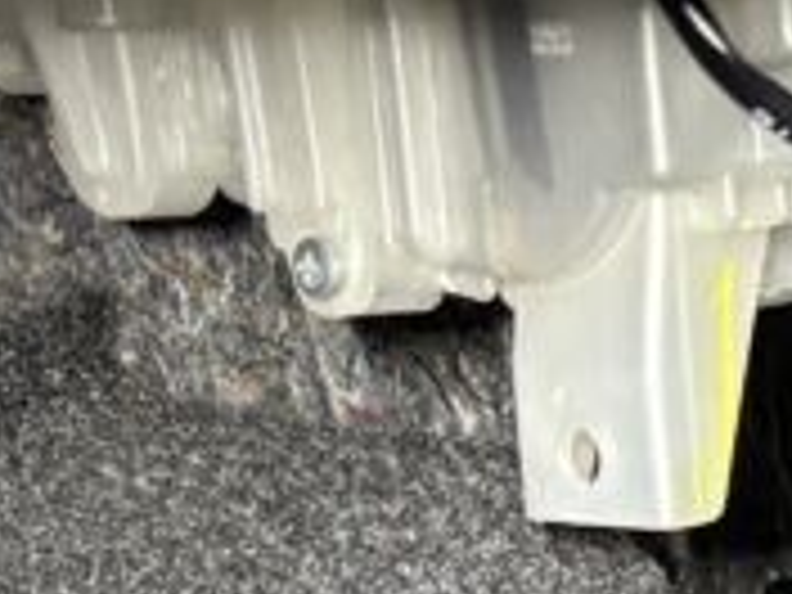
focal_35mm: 148
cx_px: 1431
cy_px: 1246
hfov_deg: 12.2
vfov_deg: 9.3
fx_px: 3386
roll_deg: +1.6
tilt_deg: -20.4
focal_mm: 5.96
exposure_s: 1/60
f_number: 1.6
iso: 500
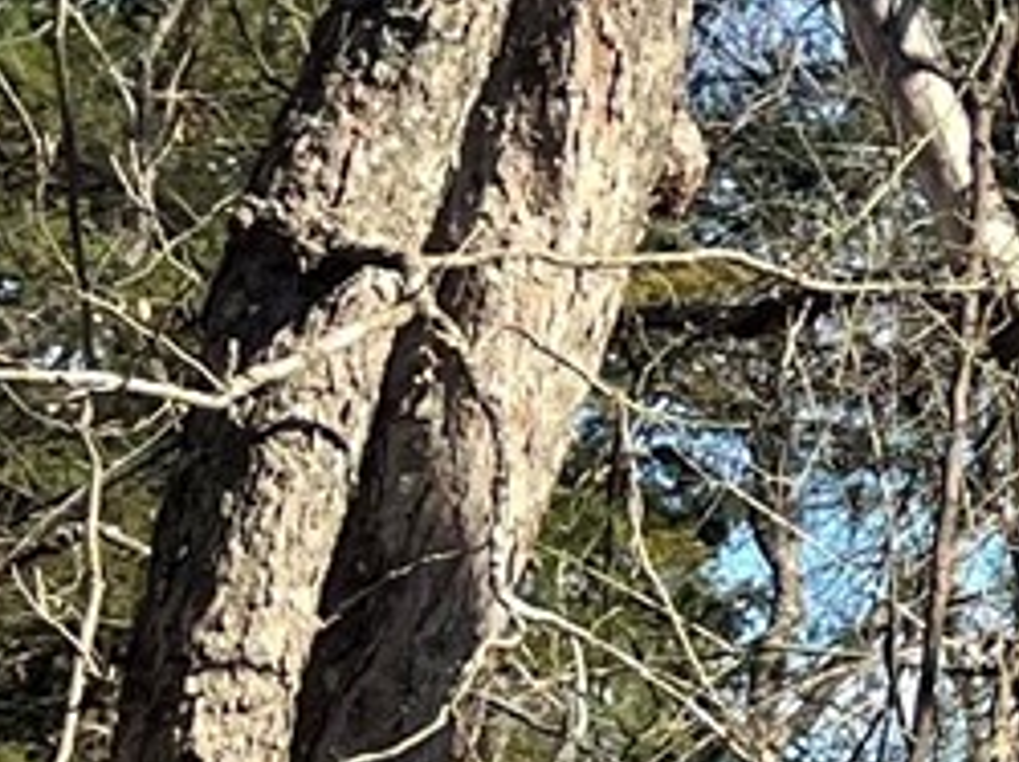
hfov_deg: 9.3
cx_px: 1985
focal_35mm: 200
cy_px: 1035
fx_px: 5882
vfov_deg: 7.3
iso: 50
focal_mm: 5.1
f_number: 1.6
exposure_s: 1/1028
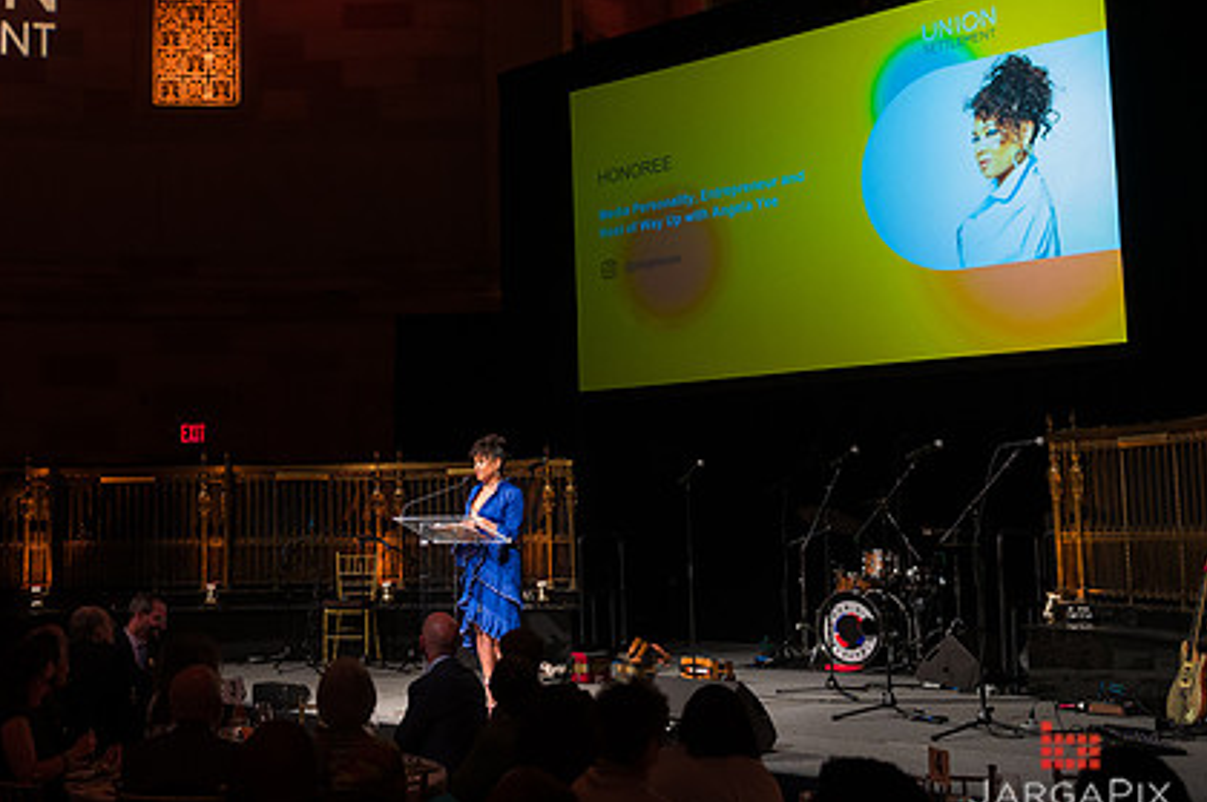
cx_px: 411
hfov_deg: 41.5
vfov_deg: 28.5
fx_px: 1574
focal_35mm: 47
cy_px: 316
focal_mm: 34
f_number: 4
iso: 3200
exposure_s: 1/250
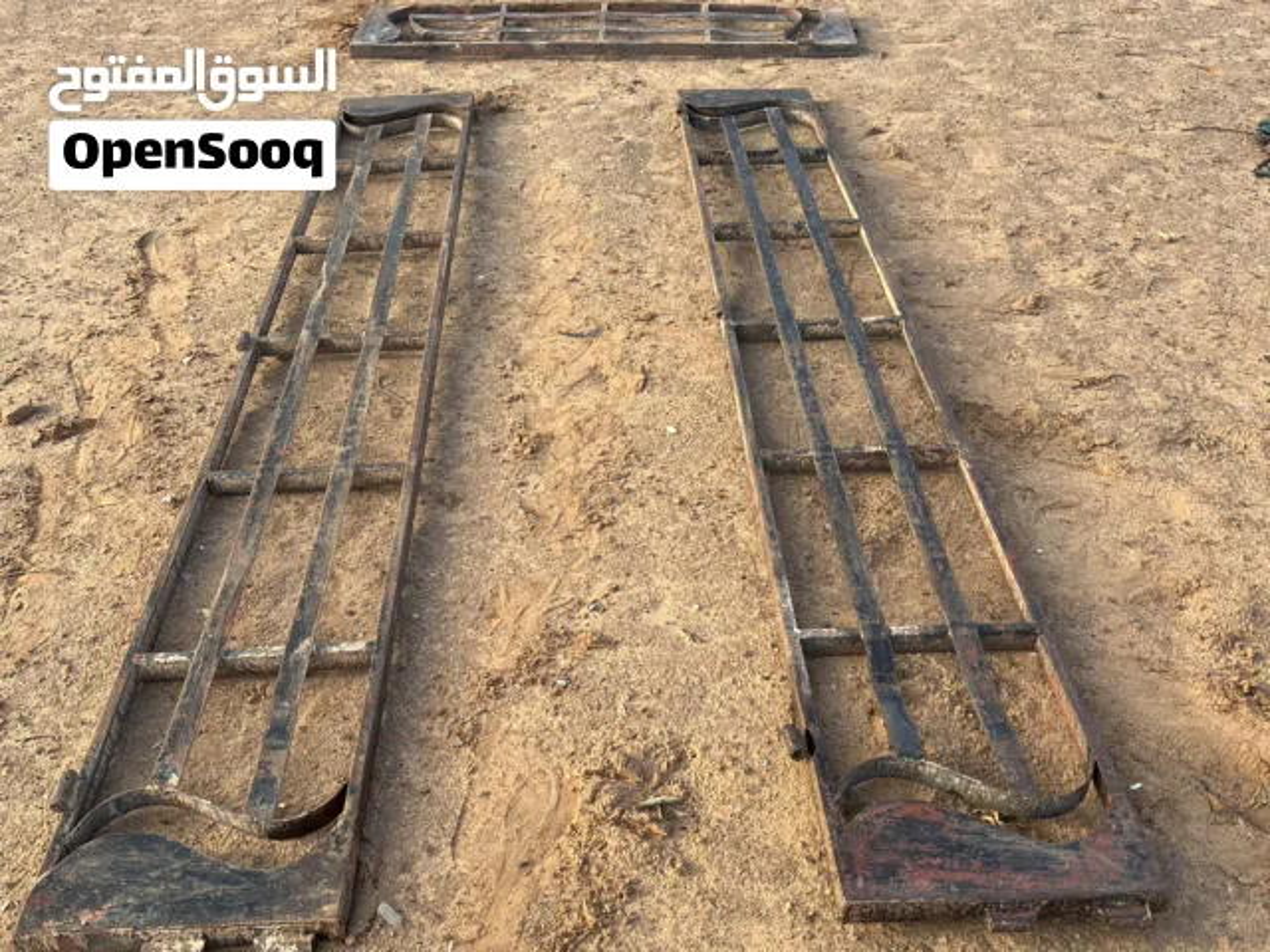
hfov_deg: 67.3
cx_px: 635
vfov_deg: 53.1
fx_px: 954
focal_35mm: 26
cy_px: 476
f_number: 1.5
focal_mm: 5.7
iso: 50
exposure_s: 1/666
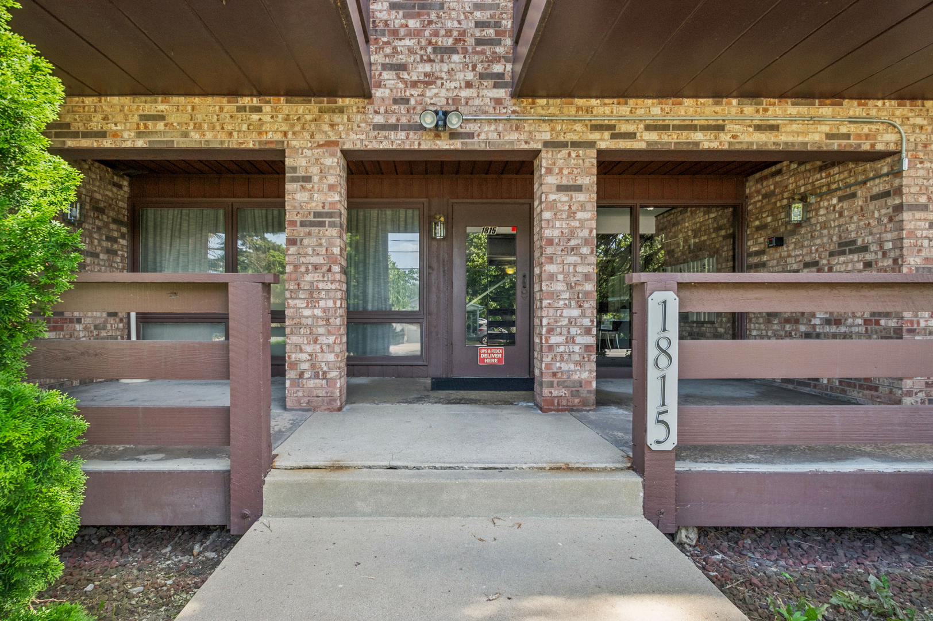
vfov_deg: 67.3
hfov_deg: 90.0
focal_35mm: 18
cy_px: 310
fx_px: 466
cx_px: 466
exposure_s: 1/125
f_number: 8
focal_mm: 11.9
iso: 400
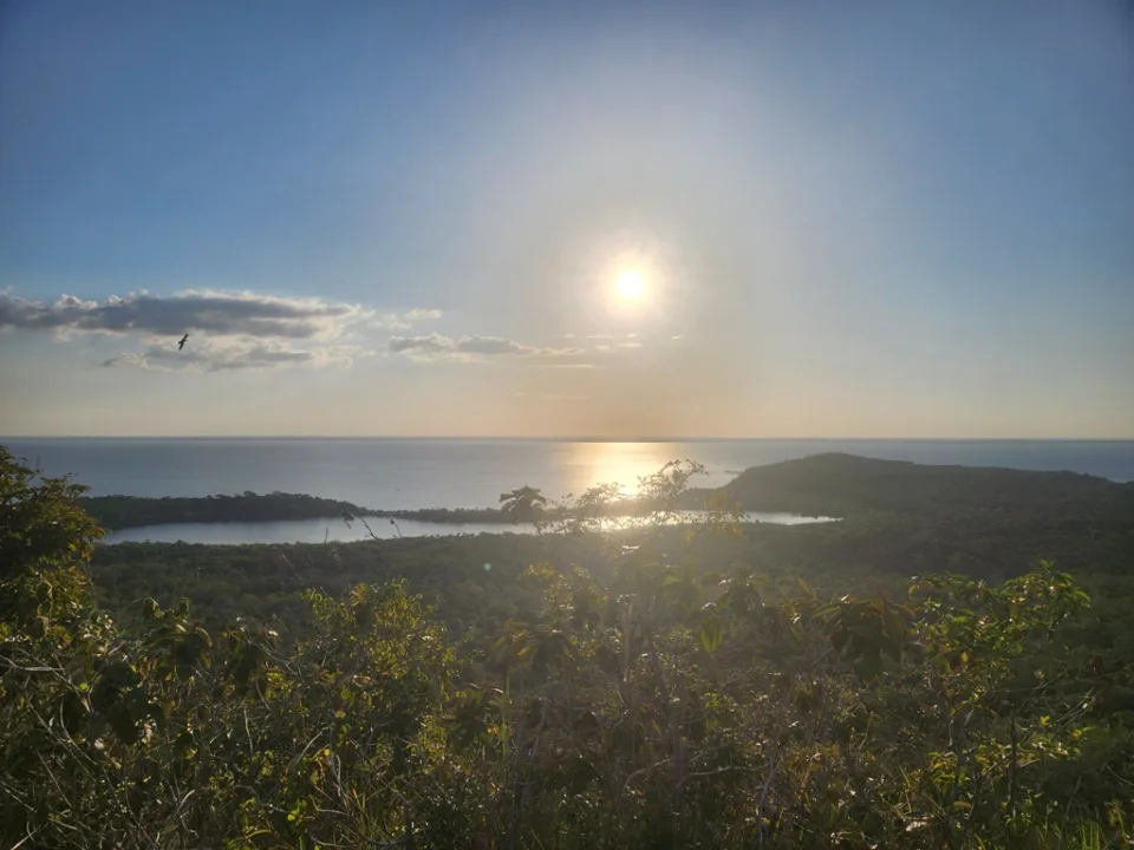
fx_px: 753
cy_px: 425
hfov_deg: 73.9
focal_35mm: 23
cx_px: 567
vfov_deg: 58.9
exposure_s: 1/7977
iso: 20
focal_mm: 5.4
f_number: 1.8
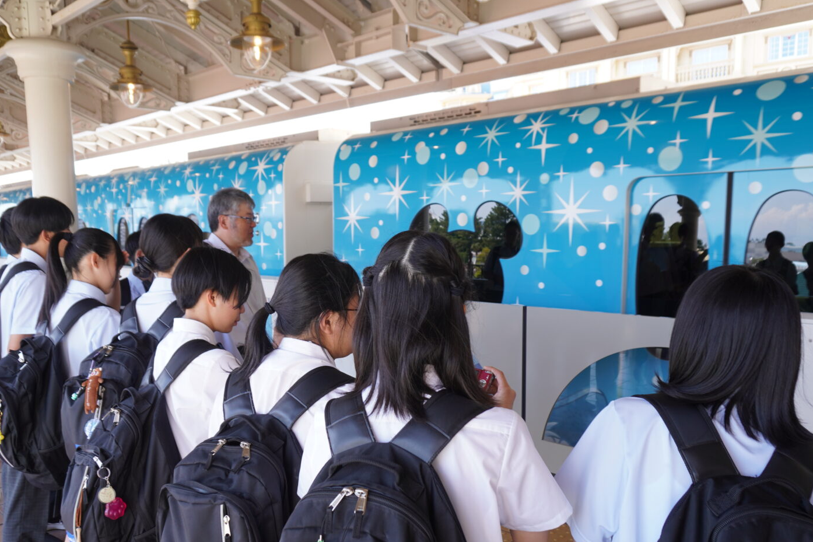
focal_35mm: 31
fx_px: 700
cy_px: 328
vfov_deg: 42.1
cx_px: 391
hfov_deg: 60.3
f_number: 4.5
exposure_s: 1/80
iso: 100
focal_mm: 16
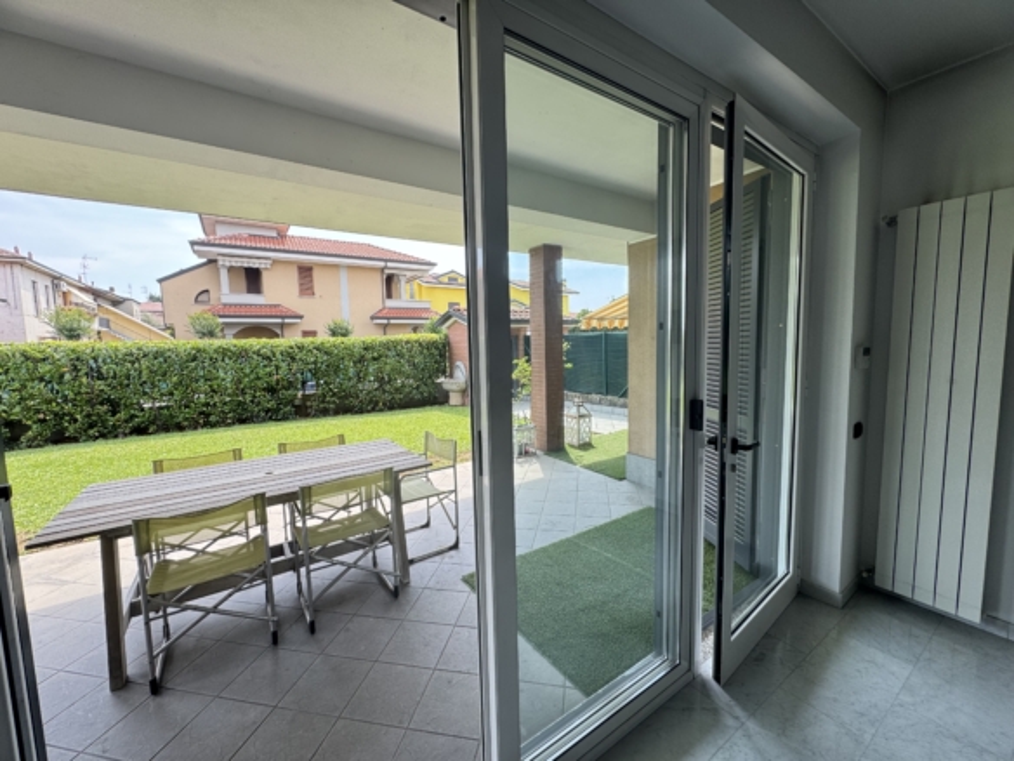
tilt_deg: -5.1
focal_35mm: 14
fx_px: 410
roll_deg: +1.3
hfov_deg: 102.1
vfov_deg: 85.7
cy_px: 380
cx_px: 507
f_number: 2.2
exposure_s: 1/183
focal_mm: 2.22
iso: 40
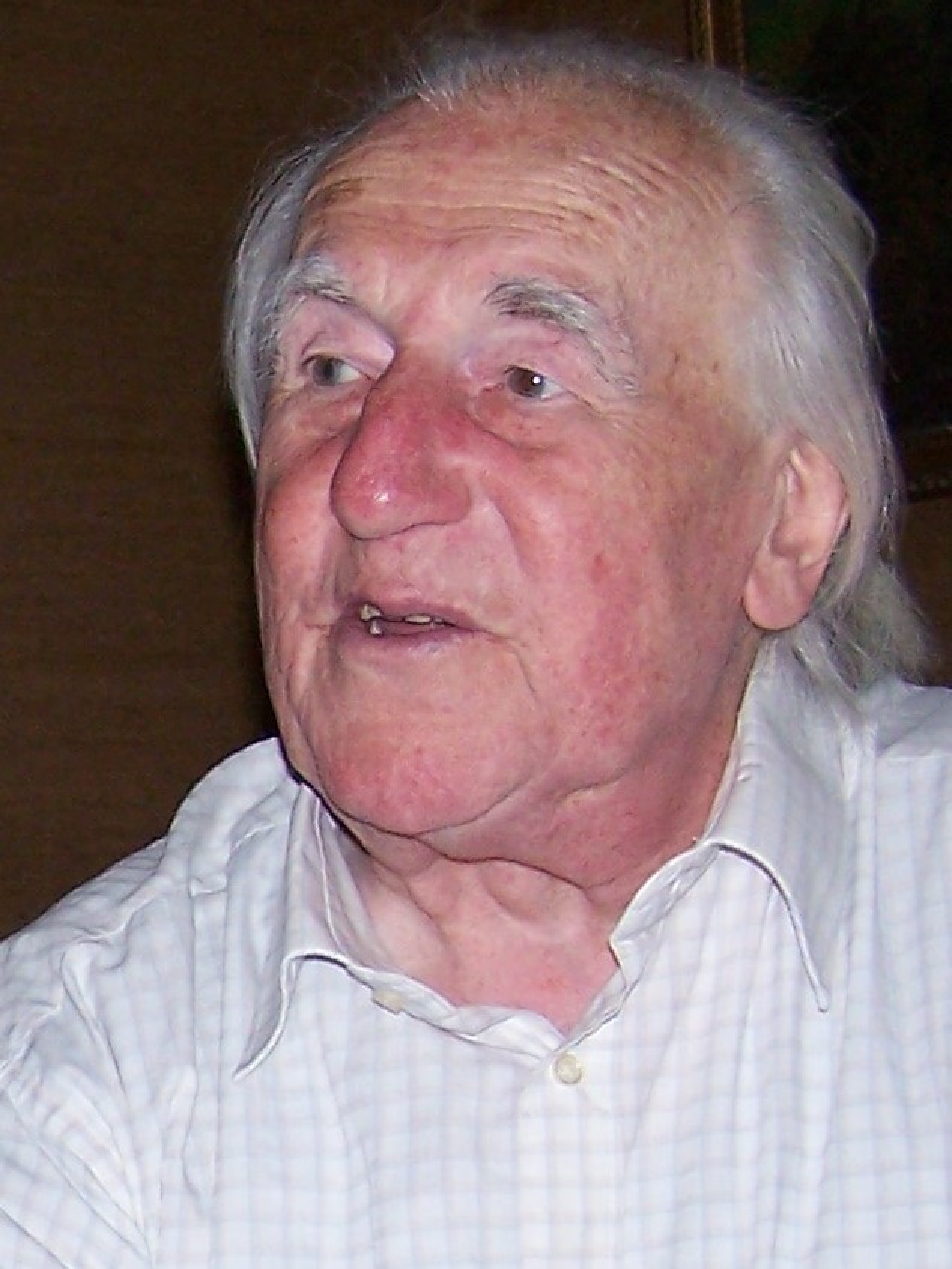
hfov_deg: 37.7
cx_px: 476
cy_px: 634
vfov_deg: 49.0
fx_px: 1393
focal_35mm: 38
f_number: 2.8
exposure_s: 1/60
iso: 140
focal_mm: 6.3
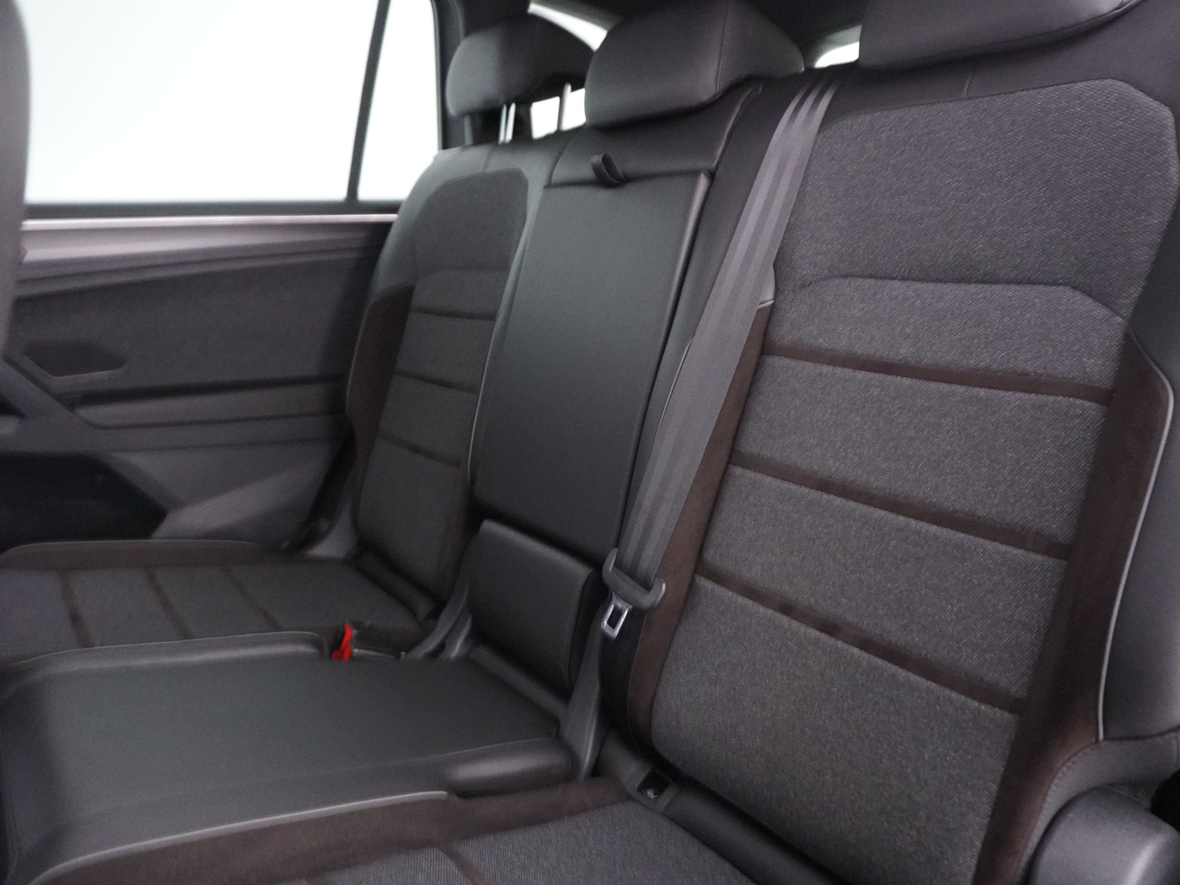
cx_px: 621
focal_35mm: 26
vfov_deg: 53.1
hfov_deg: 67.3
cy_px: 442
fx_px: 886
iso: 6400
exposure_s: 1/20
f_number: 3.5
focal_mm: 16
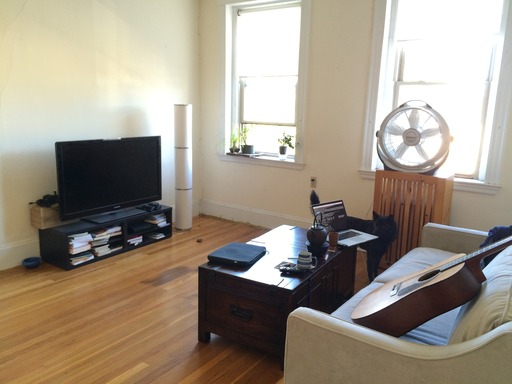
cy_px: 192
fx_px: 429
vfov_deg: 48.2
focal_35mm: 29
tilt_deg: -11.1
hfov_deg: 61.7
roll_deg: -1.4
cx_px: 256
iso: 200
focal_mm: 4.15
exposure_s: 1/30
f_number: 2.2
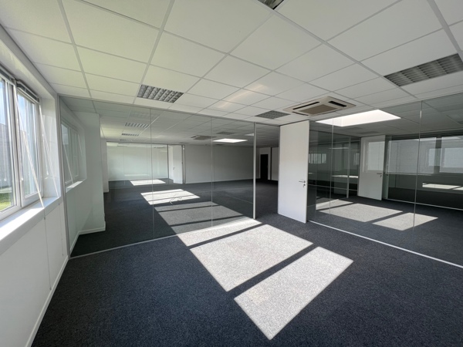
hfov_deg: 106.2
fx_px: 174
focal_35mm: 13
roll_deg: +0.2
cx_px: 232
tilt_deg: -4.4
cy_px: 174
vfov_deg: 89.9
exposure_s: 1/139
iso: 32
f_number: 1.8
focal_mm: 1.57
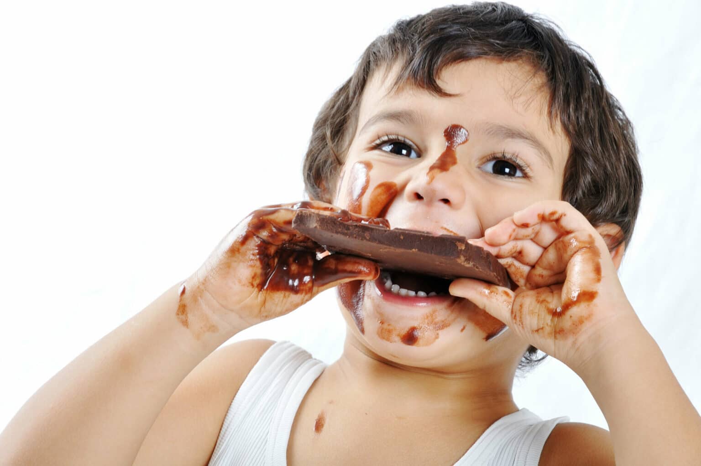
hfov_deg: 14.0
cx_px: 350
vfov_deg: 9.3
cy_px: 233
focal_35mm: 147
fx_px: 2859
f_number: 13
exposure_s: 1/125
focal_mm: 98
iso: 200
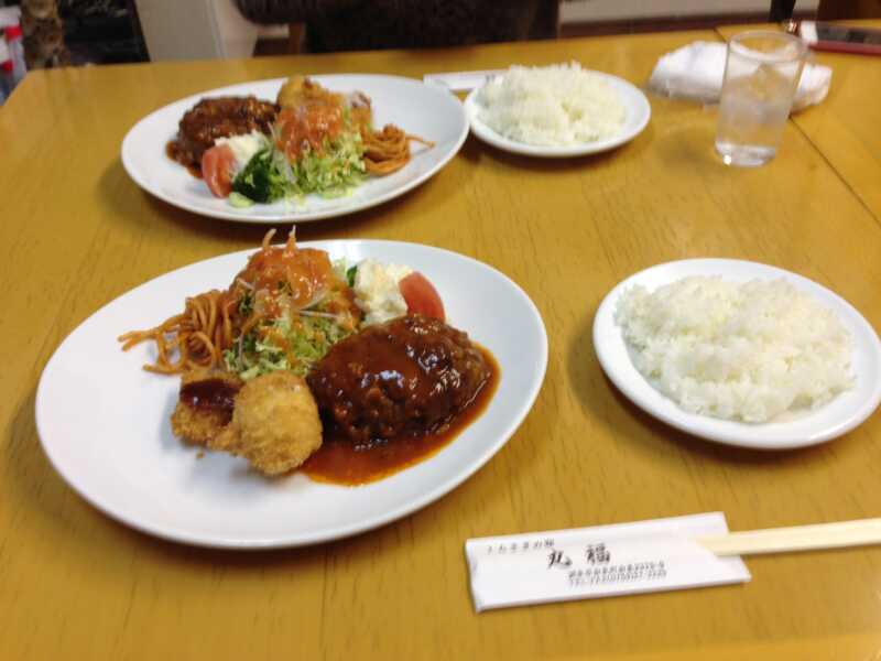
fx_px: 840
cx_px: 440
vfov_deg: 42.9
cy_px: 330
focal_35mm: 33
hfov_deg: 55.4
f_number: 2.4
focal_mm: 4.12
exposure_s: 1/24
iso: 50
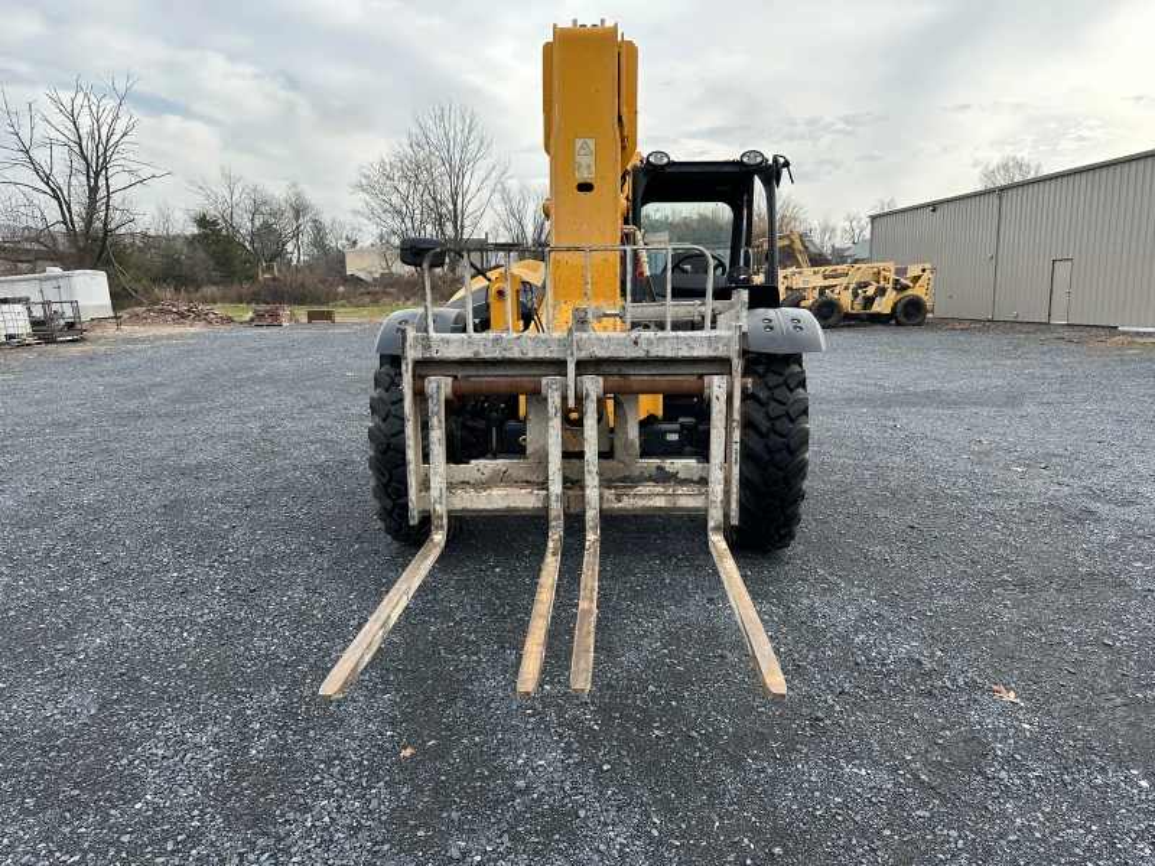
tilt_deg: -9.7
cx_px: 578
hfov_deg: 71.6
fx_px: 801
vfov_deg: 56.8
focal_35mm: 24
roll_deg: +0.2
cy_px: 433
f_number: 1.78
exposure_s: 1/1495
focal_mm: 6.86
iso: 80
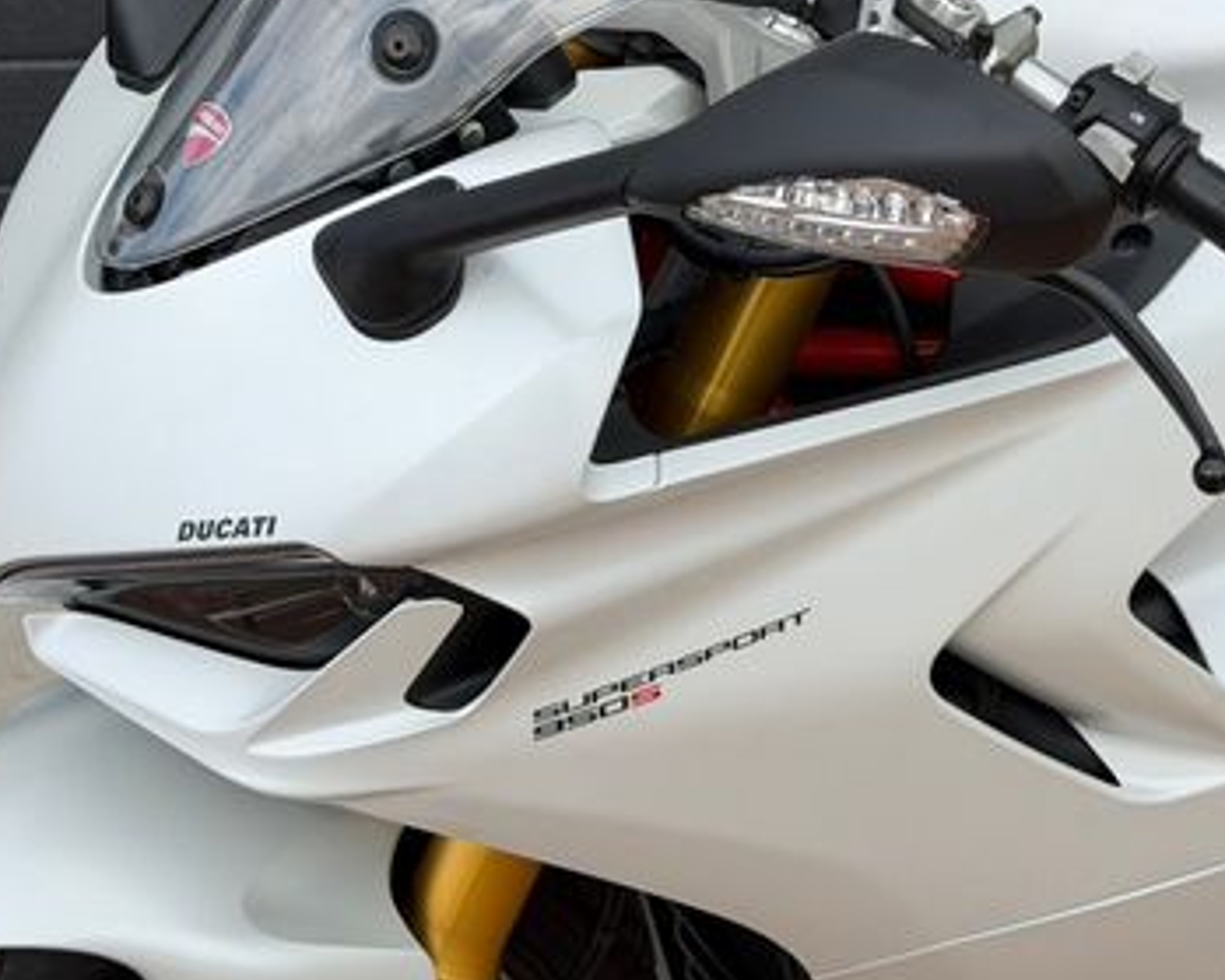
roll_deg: +0.0
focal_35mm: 86
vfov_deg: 17.7
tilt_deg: -19.0
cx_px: 849
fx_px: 3117
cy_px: 225
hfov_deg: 22.1
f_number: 1.78
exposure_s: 1/2762
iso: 64
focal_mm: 6.76
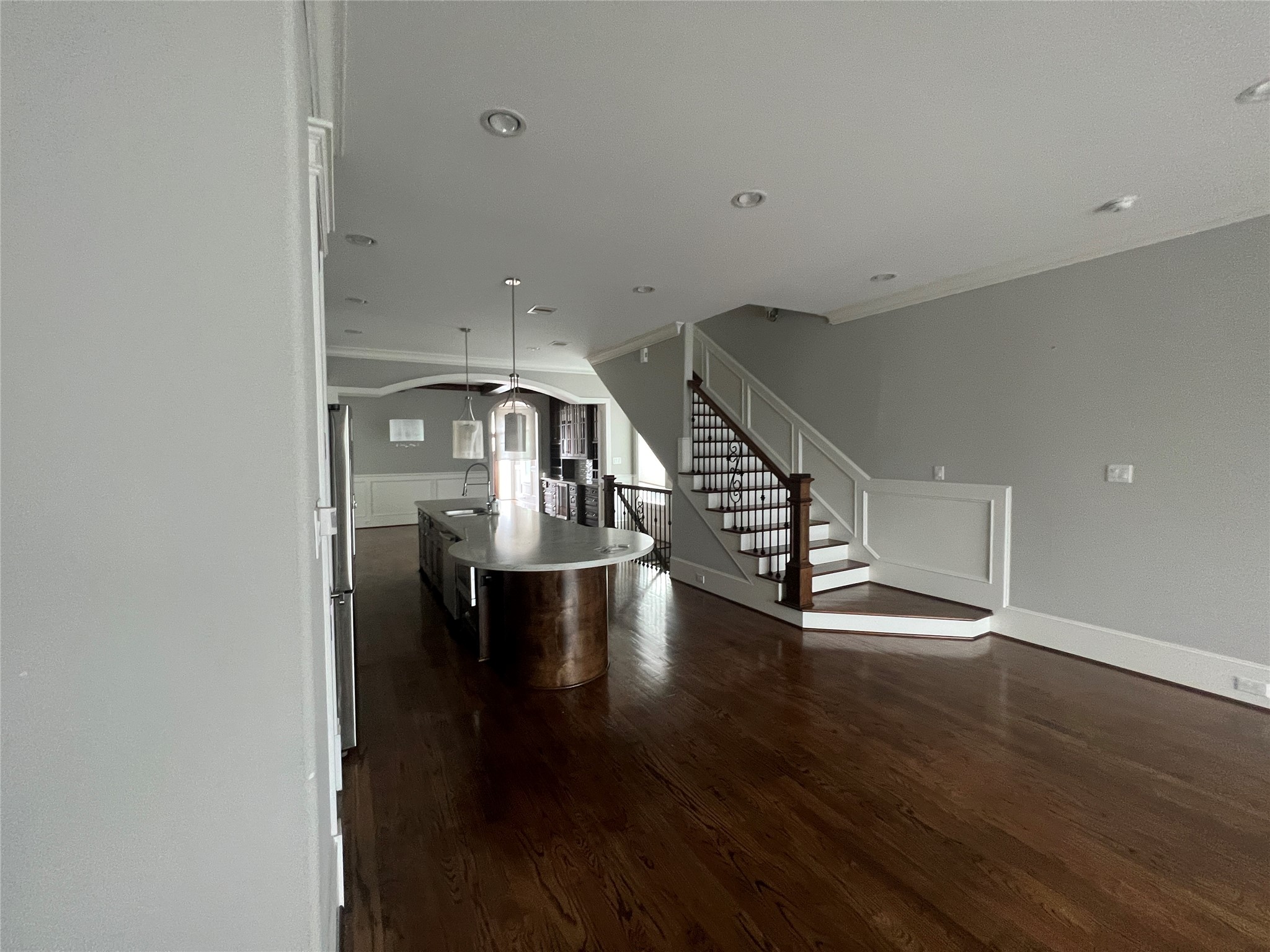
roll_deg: -0.6
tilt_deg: +2.1
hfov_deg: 106.2
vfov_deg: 89.9
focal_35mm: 13
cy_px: 476
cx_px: 635
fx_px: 477
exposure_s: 1/60
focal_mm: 1.57
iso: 250
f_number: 1.8
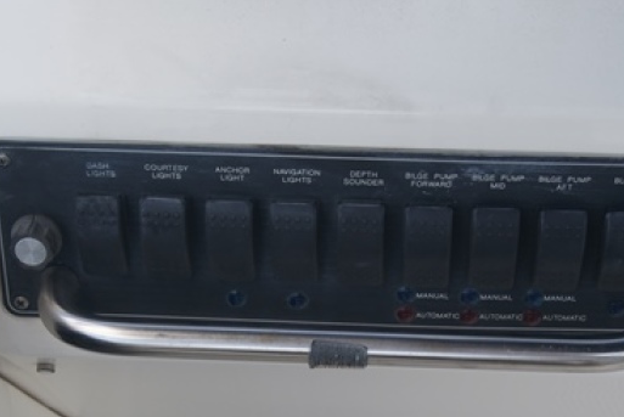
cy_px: 305
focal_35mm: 92
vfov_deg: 14.9
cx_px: 323
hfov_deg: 22.2
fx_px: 1594
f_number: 7.1
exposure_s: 1/100
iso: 100
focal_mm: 35
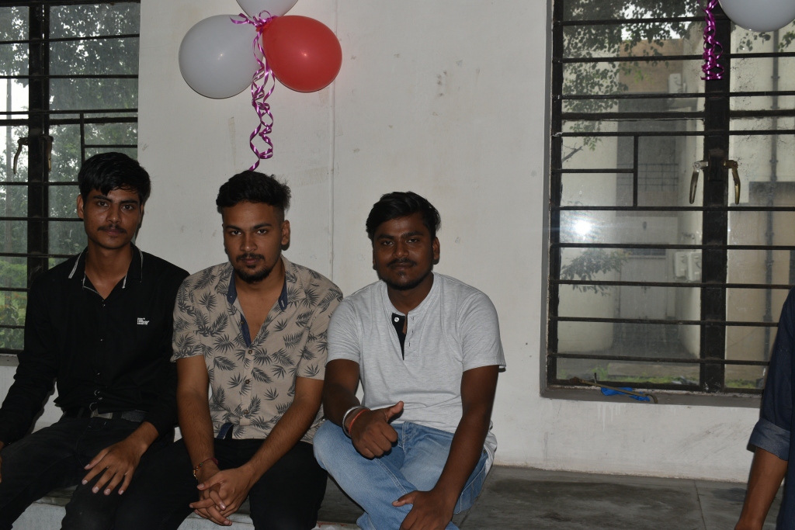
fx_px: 928
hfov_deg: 46.4
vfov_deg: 31.9
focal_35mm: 42
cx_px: 398
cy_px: 265
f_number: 8
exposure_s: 1/60
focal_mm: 28
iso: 220
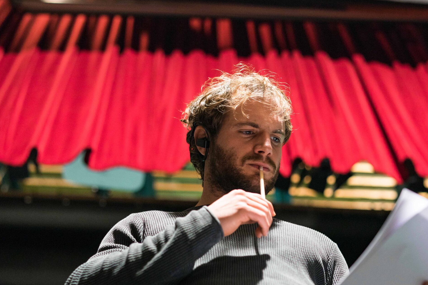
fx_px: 808
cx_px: 279
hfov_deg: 29.5
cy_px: 188
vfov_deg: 20.0
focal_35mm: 68
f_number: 2.5
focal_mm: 50
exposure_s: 1/80
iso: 800
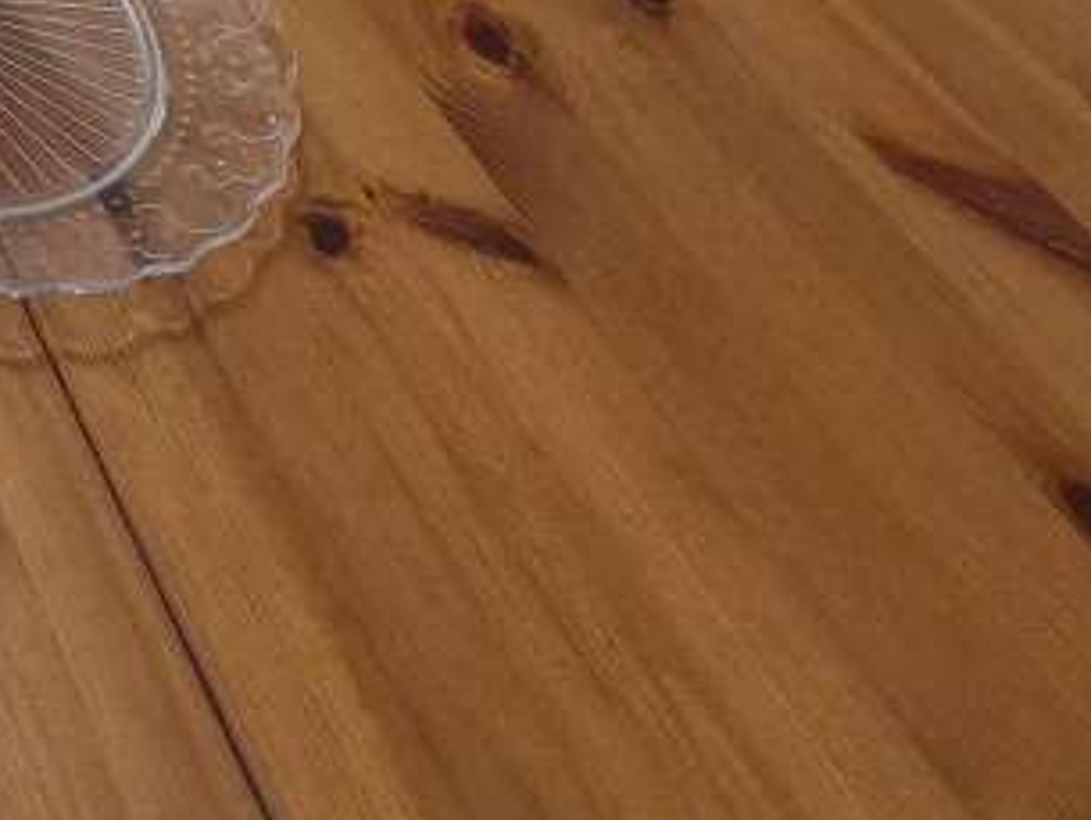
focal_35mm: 64
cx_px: -905
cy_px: -1087
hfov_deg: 20.5
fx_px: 2018
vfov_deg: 15.1
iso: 200
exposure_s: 1/100
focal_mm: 2.2
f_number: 1.9
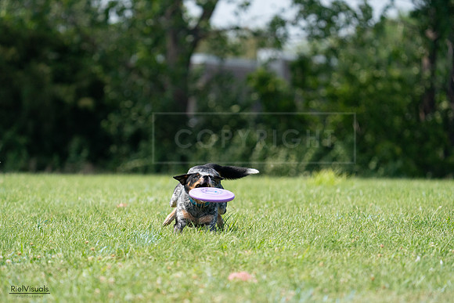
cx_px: 227
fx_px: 4415
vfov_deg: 3.9
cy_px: 152
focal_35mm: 350
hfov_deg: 5.9
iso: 1600
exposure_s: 1/4000
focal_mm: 350
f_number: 6.3
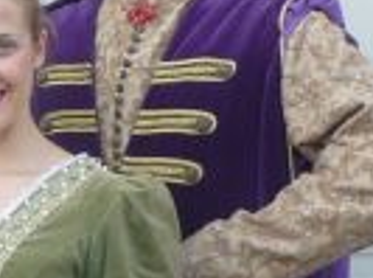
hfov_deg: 9.7
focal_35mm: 193
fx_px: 2074
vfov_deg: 7.6
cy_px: 337
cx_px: -320
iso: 100
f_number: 4
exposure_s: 1/100
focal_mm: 5.2
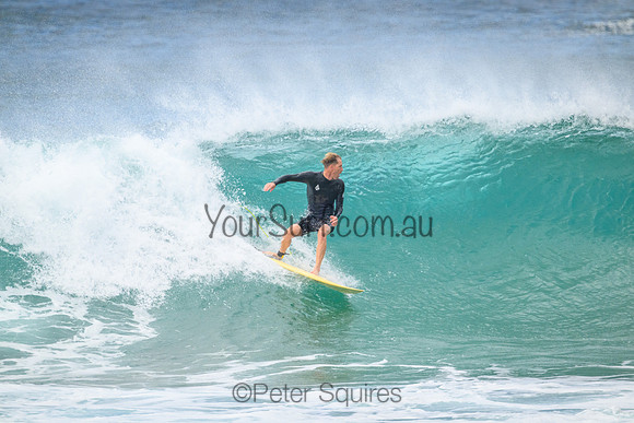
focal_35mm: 800
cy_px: 212
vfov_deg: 1.7
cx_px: 317
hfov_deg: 2.6
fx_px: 14092
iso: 1800
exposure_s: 1/3200
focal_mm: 800
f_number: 11
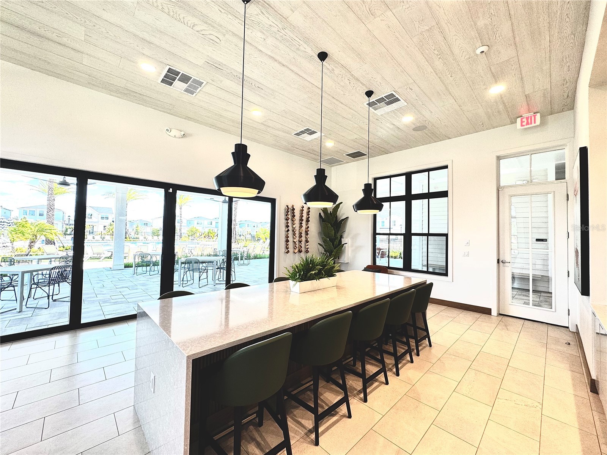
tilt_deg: +1.1
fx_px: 245
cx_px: 304
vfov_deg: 85.7
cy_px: 228
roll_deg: -1.0
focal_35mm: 14
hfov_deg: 102.1
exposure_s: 1/120
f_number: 2.2
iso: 100
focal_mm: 2.22
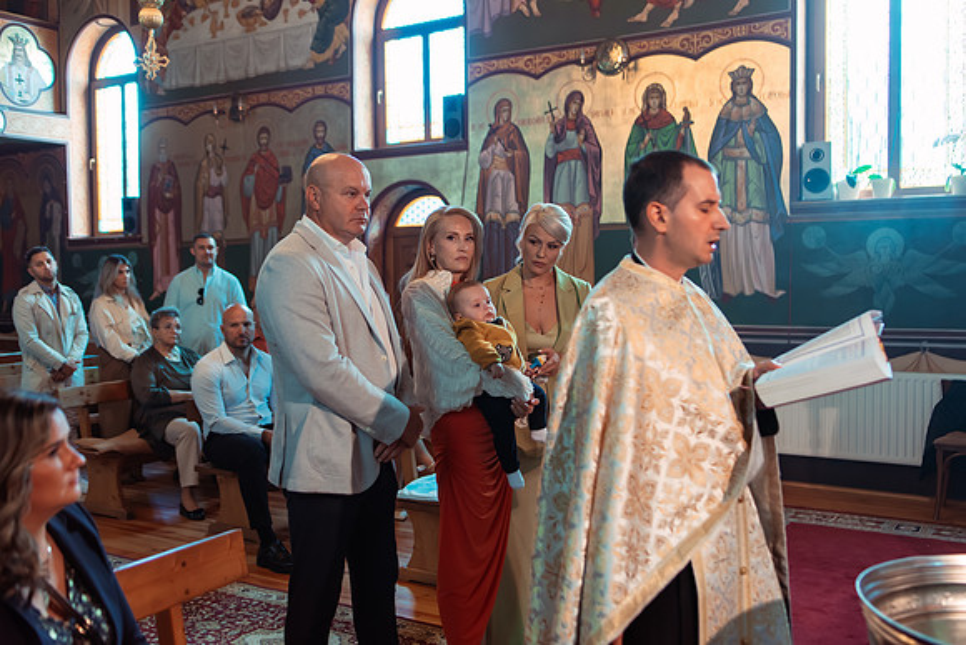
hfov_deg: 54.4
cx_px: 483
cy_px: 322
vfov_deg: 37.9
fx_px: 939
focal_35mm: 35
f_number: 2.5
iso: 1600
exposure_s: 1/250
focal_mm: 35
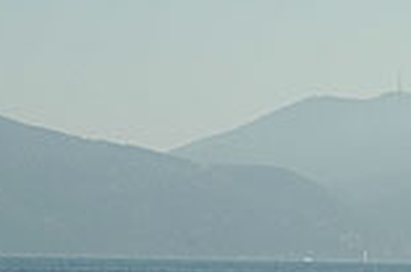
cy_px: 203
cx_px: 5
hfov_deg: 6.8
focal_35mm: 301
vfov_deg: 4.5
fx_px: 3429
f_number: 11
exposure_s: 1/500
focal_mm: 70
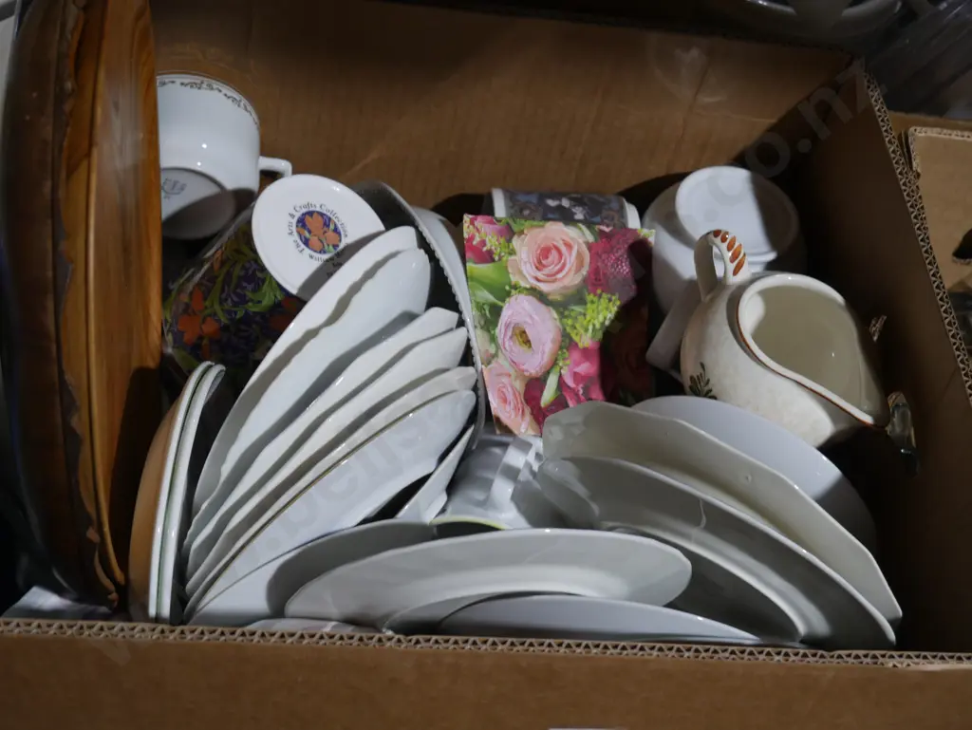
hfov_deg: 34.3
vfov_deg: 26.1
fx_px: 1573
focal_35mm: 56
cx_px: 486
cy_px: 365
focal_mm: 28
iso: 800
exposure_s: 1/60
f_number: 5.3
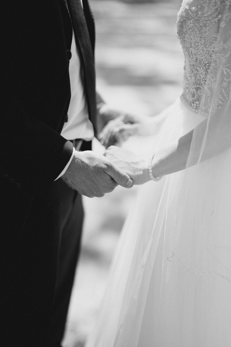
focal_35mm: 50
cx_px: 116
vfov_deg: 39.6
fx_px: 482
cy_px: 174
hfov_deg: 27.0
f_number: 1.2
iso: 400
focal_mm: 50
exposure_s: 1/8000
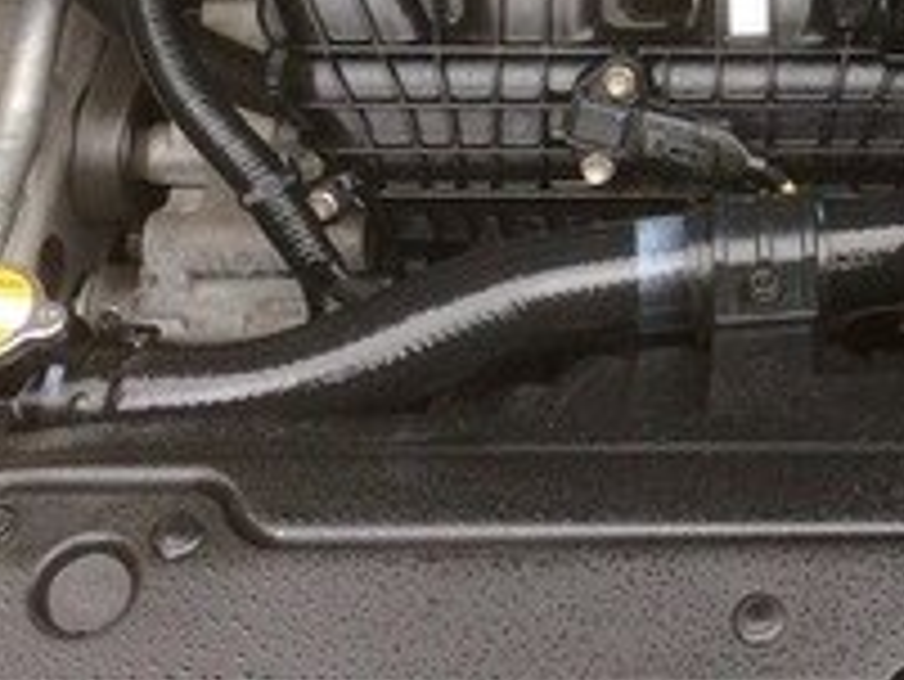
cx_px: 976
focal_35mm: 95
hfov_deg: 19.8
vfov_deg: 14.7
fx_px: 2482
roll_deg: -2.0
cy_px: -290
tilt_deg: -41.7
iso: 64
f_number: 2.2
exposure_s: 1/100
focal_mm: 4.15
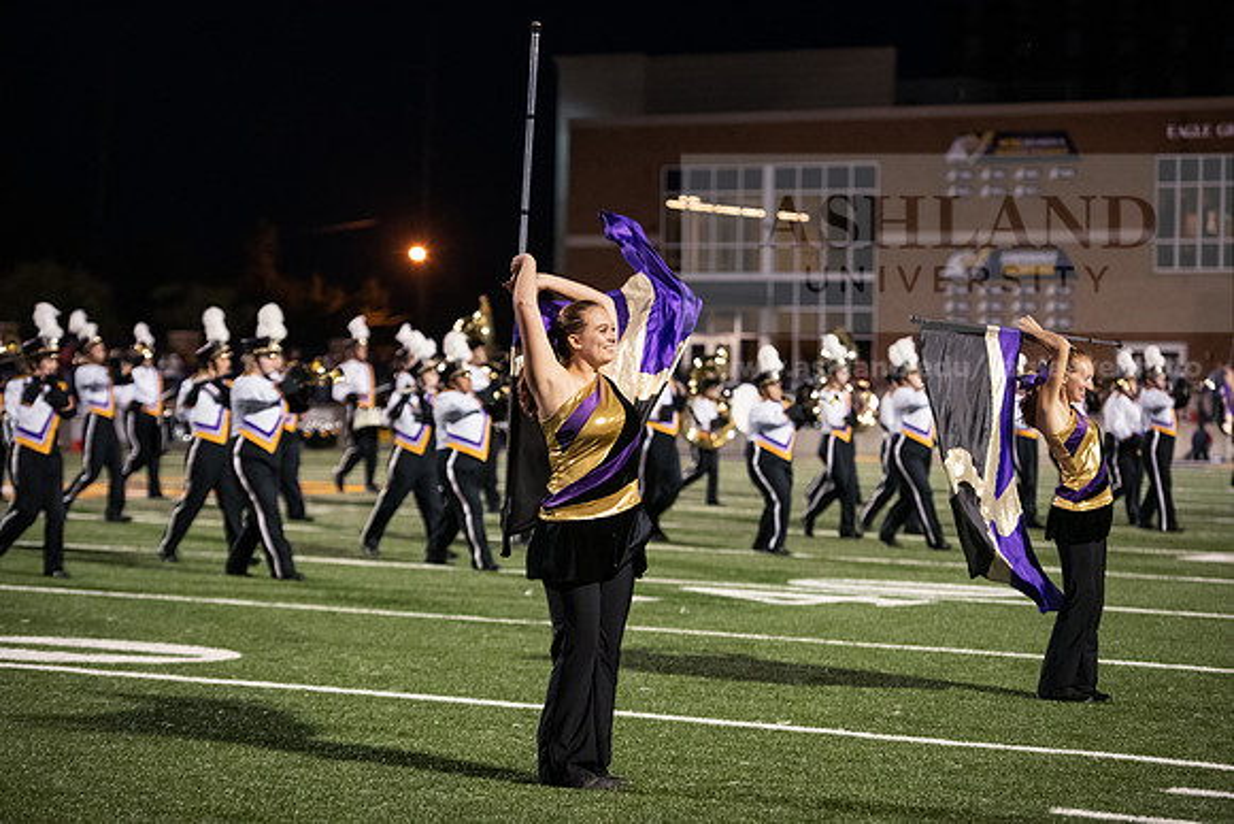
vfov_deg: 13.0
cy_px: 412
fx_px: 3600
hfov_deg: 19.5
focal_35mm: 105
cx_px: 617
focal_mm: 105
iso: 5000
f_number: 3.2
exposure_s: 1/640
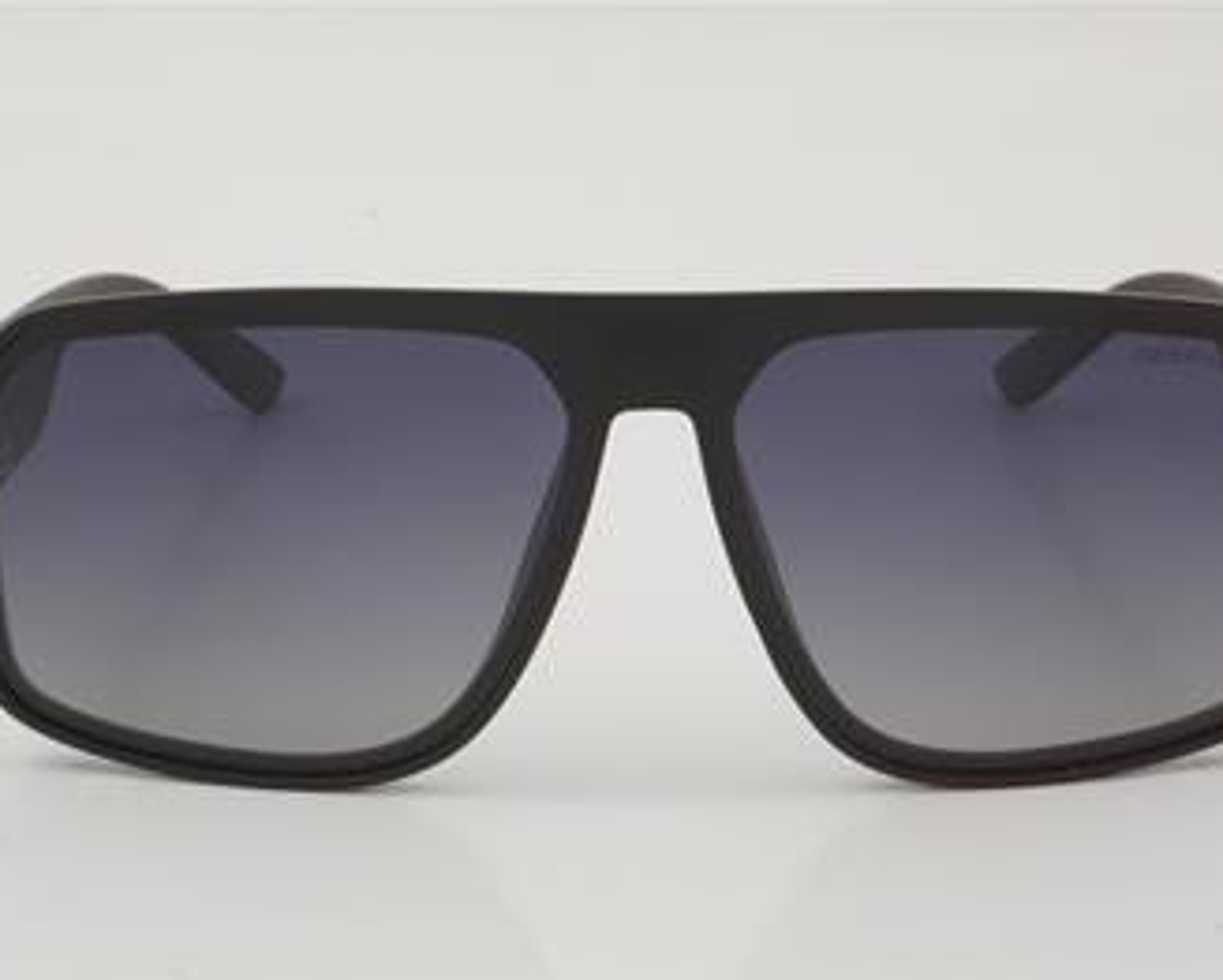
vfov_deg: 16.3
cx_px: 647
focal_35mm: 95
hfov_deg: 20.2
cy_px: 494
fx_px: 3425
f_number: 32
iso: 100
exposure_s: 1/3
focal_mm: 55
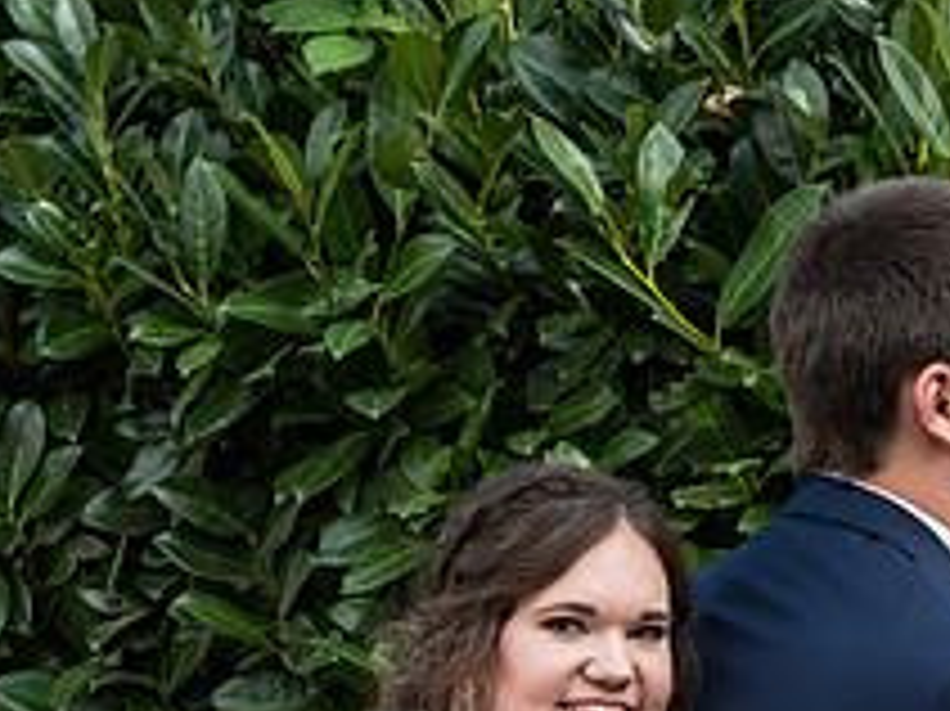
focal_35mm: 384
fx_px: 10532
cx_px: 851
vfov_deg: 3.9
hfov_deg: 5.2
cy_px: 700
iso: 400
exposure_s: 1/320
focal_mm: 145
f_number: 6.3
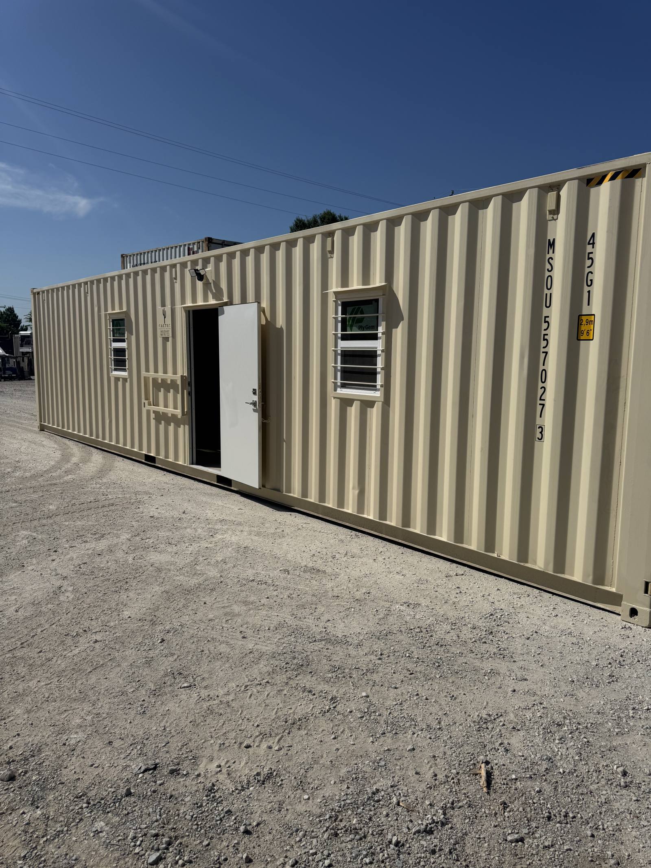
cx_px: 326
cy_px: 434
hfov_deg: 56.8
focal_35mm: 24
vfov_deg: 71.6
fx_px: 602
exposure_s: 1/12346
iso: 64
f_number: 1.78
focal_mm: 6.76
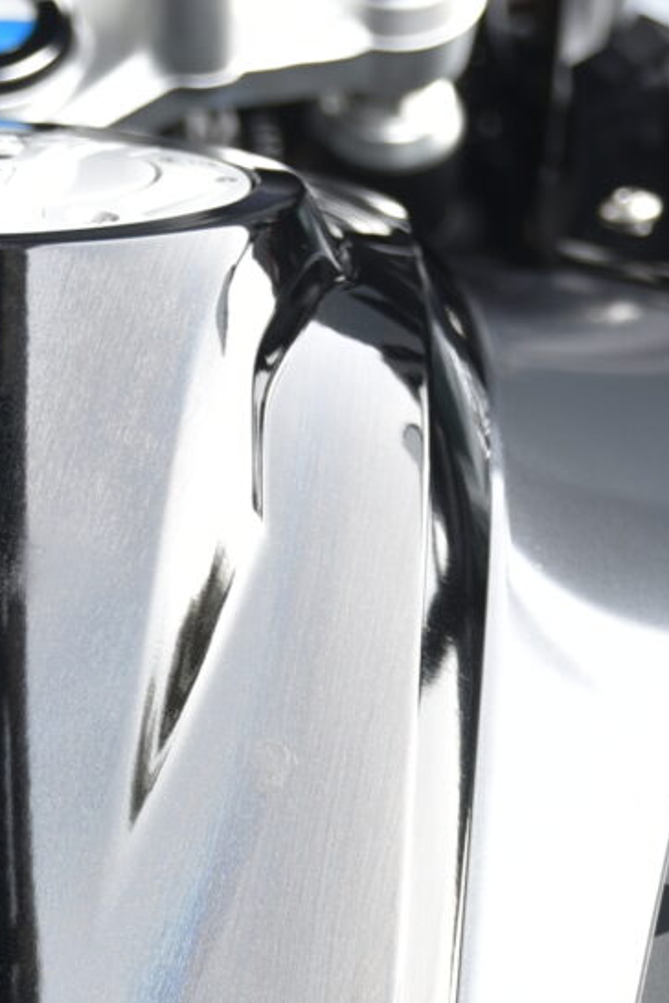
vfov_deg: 10.2
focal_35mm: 197
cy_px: 1323
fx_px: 5491
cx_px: 14
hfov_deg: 6.9
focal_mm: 42
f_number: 2.8
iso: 100
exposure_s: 1/60
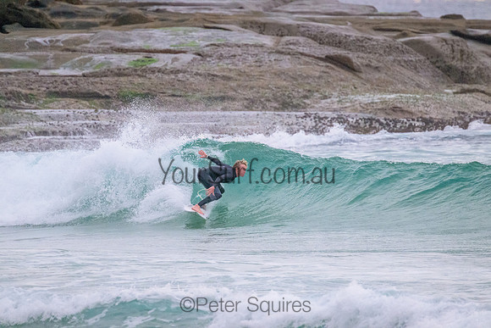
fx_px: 10913
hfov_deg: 2.6
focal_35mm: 800
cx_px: 246
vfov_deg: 1.7
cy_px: 164
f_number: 11
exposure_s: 1/640
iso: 14400
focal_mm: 800
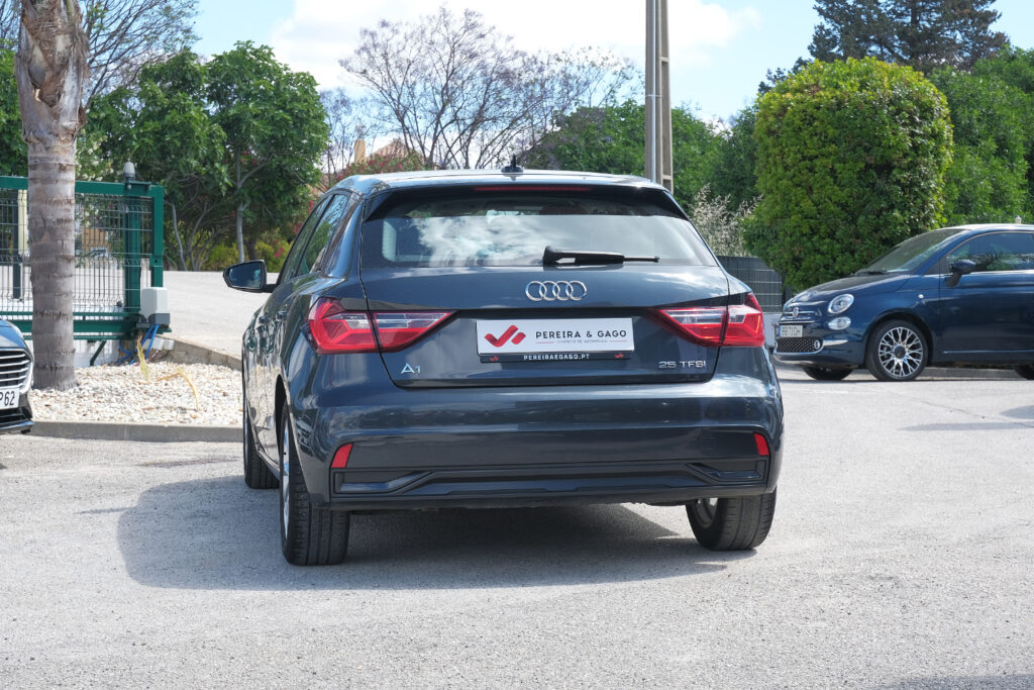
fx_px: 1953
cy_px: 345
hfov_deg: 29.7
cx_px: 517
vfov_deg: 20.0
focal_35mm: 68
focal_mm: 45
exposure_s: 1/125
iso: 200
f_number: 9
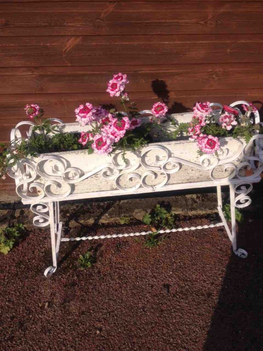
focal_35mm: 35
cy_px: 176
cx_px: 132
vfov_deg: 52.6
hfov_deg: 40.7
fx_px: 355
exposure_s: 1/1623
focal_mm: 4.28
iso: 50
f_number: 2.4
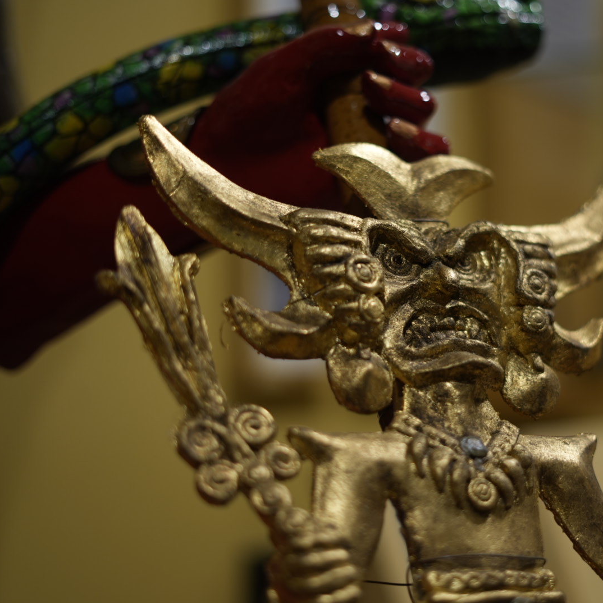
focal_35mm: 64
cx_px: 421
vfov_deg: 26.9
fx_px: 1261
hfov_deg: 26.7
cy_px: 303
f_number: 1.8
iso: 250
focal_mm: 50
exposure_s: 1/60
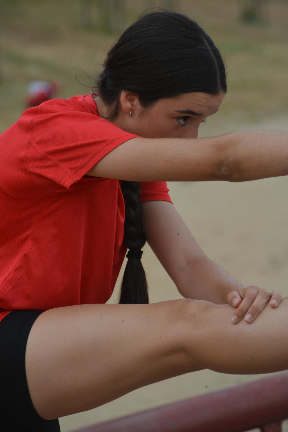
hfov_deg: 4.6
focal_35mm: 300
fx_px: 3600
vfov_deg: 6.9
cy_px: 216
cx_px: 144
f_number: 6.3
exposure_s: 1/640
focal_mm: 200
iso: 800
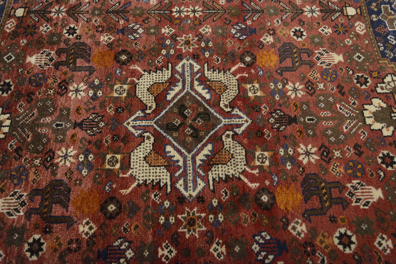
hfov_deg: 67.4
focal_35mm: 27
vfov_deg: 47.9
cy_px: 132
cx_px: 198
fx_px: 297
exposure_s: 1/160
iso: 1600
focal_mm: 18
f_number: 4
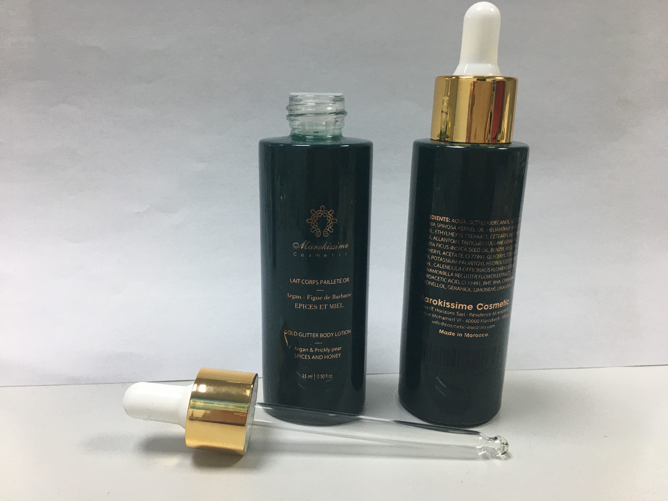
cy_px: 250
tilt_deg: -13.6
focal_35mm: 29
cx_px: 334
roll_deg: -1.2
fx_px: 560
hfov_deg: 61.7
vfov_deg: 48.2
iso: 40
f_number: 2.2
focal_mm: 4.15
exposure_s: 1/17
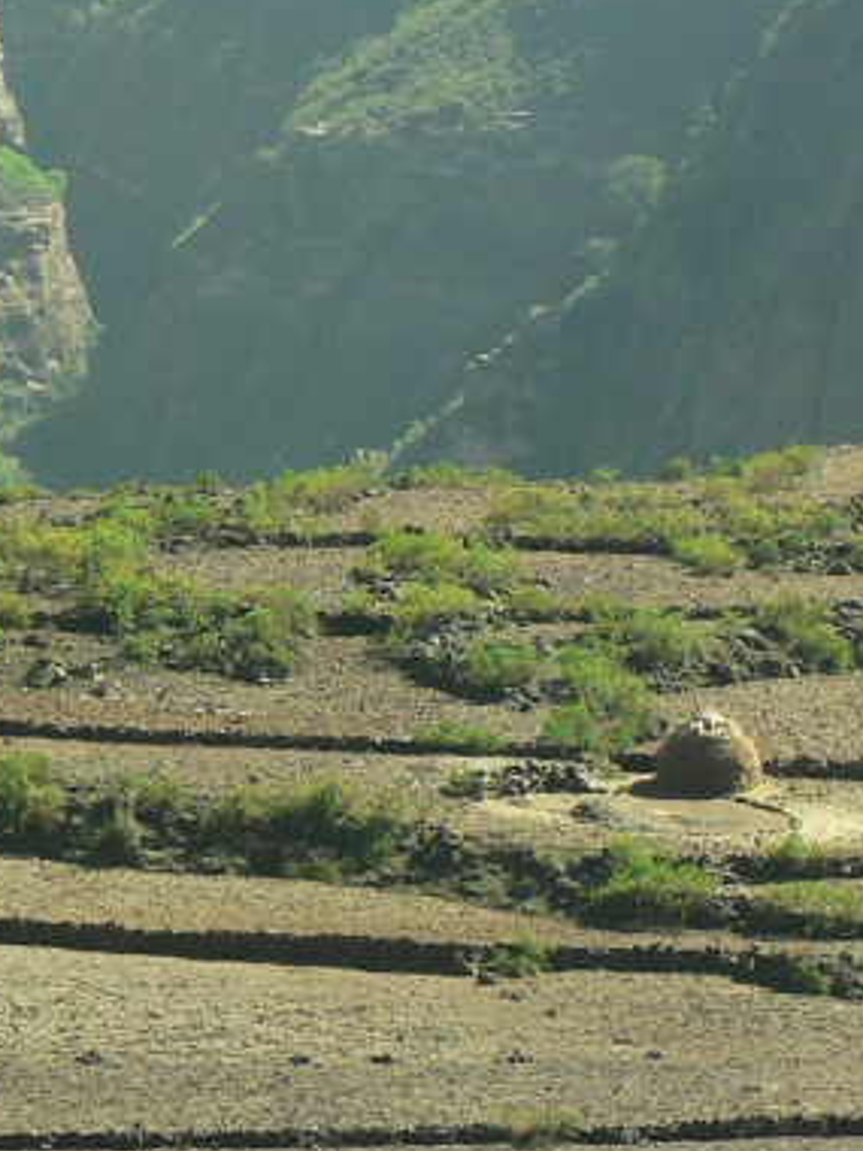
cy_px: 466
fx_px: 11036
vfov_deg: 6.0
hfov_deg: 4.5
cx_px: -372
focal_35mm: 332
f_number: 4
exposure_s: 1/250
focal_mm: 21.6
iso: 64
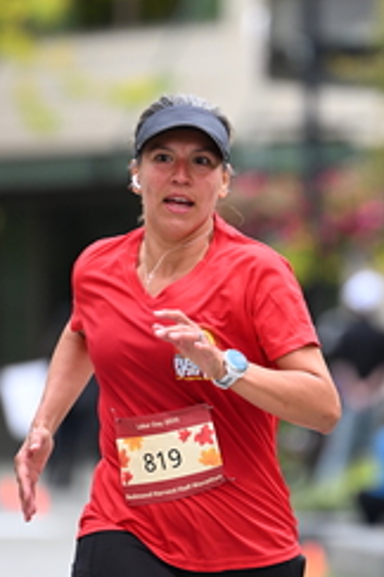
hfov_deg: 3.0
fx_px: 7231
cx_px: 274
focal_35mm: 452
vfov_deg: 4.6
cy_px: 316
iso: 640
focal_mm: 200
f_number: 2.8
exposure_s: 1/1600
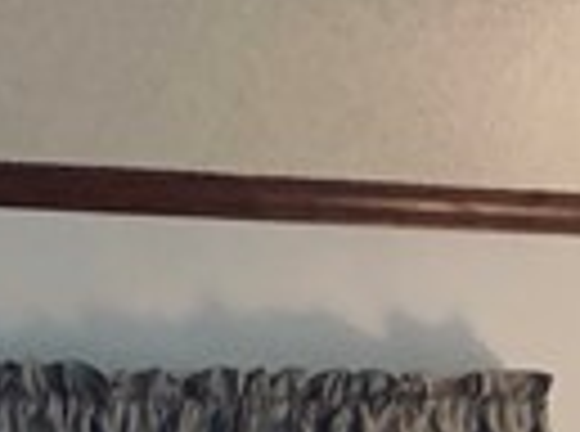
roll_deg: +1.0
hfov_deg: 9.6
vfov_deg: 6.3
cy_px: 1490
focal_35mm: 207
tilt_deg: -11.3
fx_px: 3459
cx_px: 94
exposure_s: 1/60
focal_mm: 4.25
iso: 320
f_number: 1.8
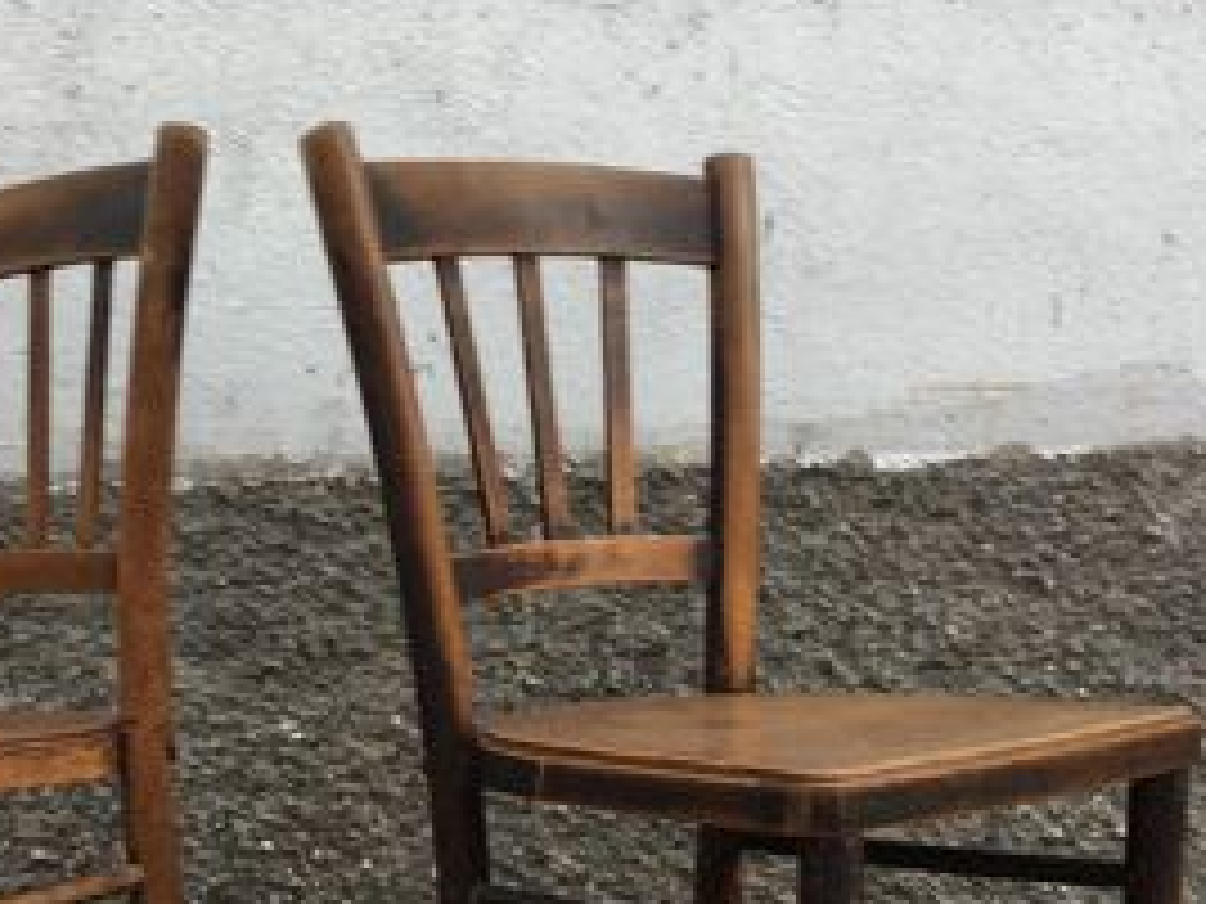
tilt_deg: -8.5
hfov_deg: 29.6
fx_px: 2265
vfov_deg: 22.1
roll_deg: +0.1
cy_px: 810
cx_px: 418
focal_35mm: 65
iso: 25
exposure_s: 1/107
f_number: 2.2
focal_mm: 4.15
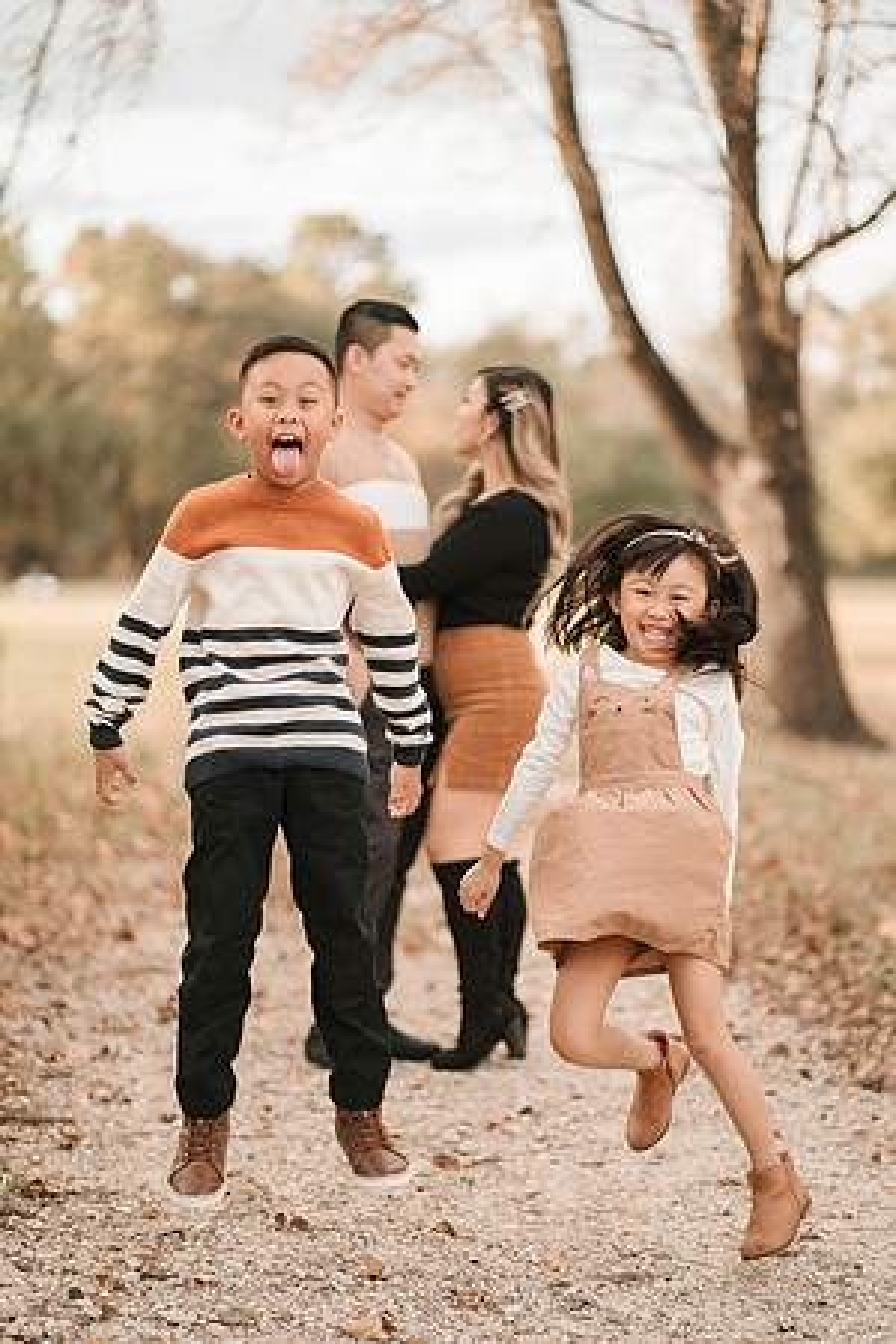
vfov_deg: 23.9
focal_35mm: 85
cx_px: 448
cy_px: 672
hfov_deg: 16.1
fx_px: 3173
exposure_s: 1/800
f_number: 1.8
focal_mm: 85
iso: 200
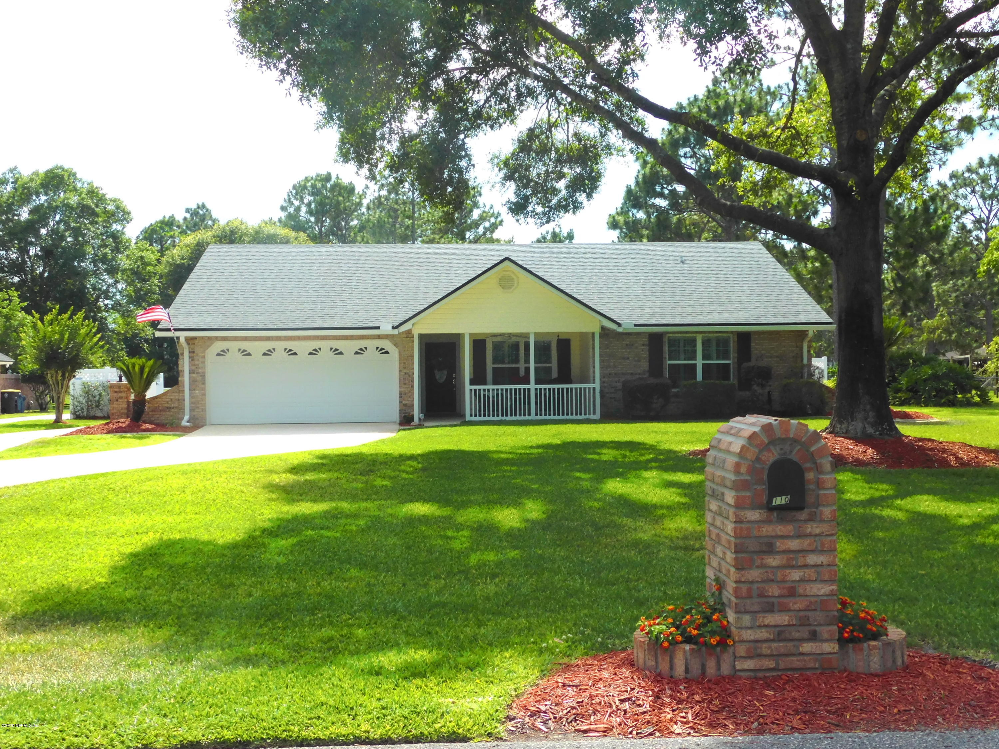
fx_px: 1154
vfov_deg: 36.0
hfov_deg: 46.8
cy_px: 374
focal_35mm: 40
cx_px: 500
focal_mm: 7.1
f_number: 3.6
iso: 125
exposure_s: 1/800
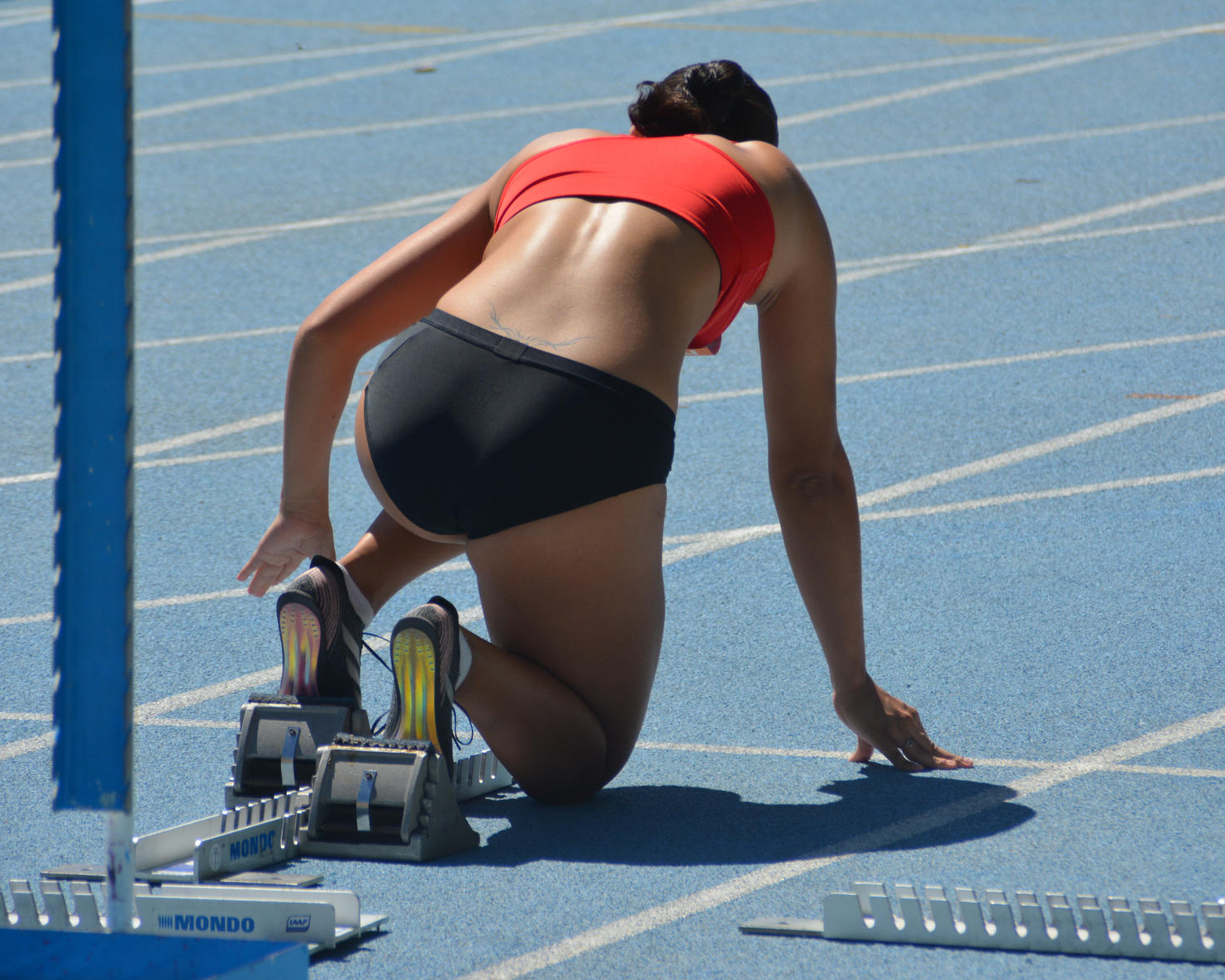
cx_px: 604
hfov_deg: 5.0
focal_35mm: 389
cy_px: 426
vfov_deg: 4.0
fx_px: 14105
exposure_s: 1/2000
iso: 400
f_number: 6.3
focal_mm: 200
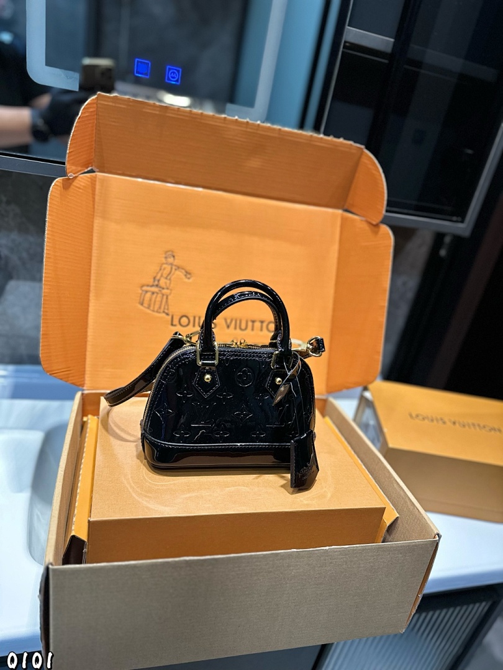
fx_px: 465
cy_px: 335
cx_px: 252
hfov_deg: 56.8
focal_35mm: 24
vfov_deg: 71.6
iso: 250
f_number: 1.78
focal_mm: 6.86
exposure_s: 1/63
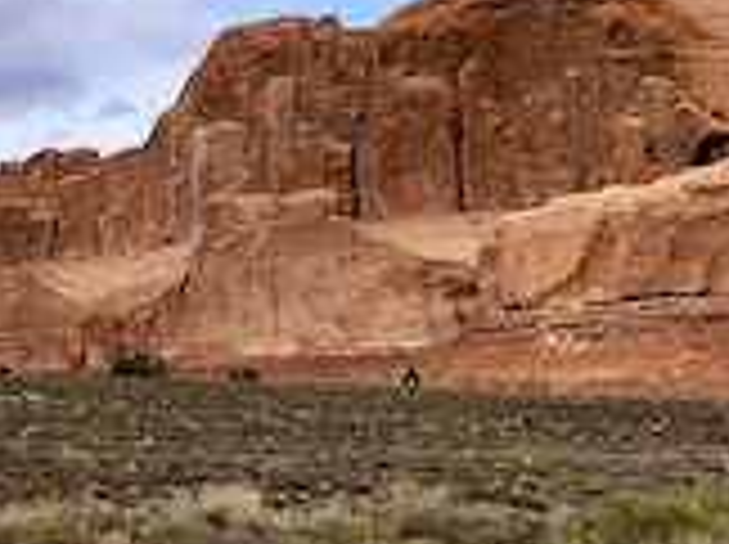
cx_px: 117
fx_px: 2187
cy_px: 117
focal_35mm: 104
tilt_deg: +7.5
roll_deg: +0.4
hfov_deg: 18.7
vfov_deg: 14.1
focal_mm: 4
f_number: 1.8
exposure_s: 1/2525
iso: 20
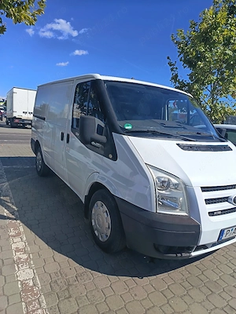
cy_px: 157
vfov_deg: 71.6
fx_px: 218
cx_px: 118
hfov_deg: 56.8
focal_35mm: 24
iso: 101
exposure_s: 1/1250
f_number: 1.75
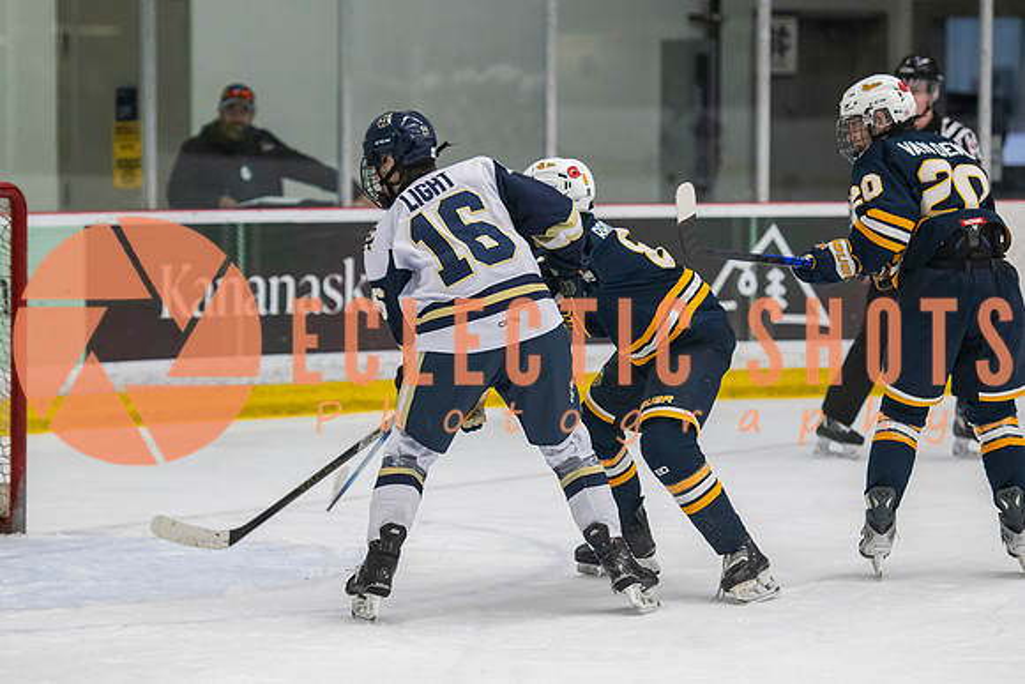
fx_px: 4979
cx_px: 484
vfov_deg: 7.9
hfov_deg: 11.8
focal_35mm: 175
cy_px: 397
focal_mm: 122
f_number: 3.2
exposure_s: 1/640
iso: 2000
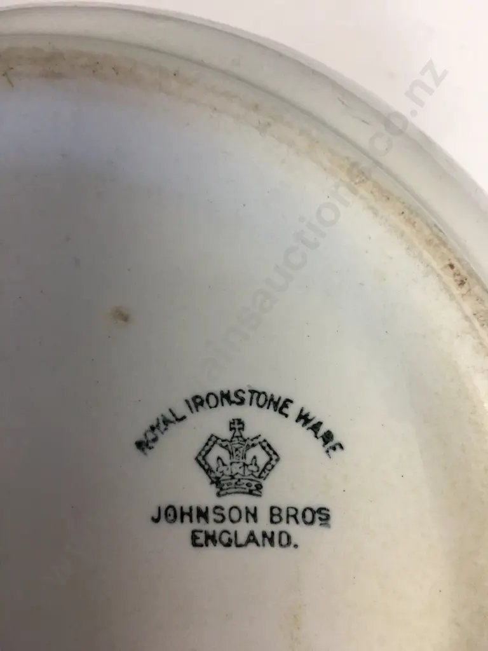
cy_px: 326
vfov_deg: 61.7
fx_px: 545
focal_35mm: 29
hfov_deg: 48.2
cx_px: 244
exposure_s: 1/33
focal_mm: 4.15
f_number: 2.2
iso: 50
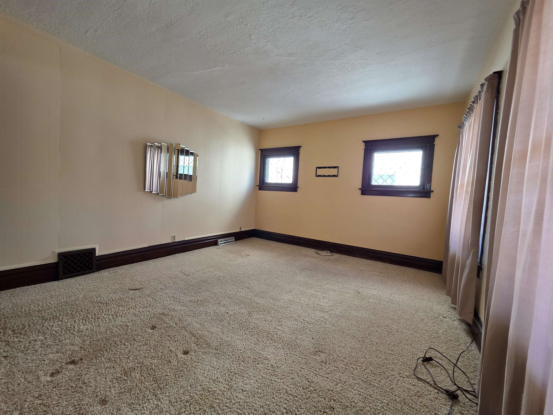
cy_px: 208
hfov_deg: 106.2
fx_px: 208
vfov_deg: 89.9
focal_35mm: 13
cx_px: 276
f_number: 1.9
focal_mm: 2.2
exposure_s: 1/120
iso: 80
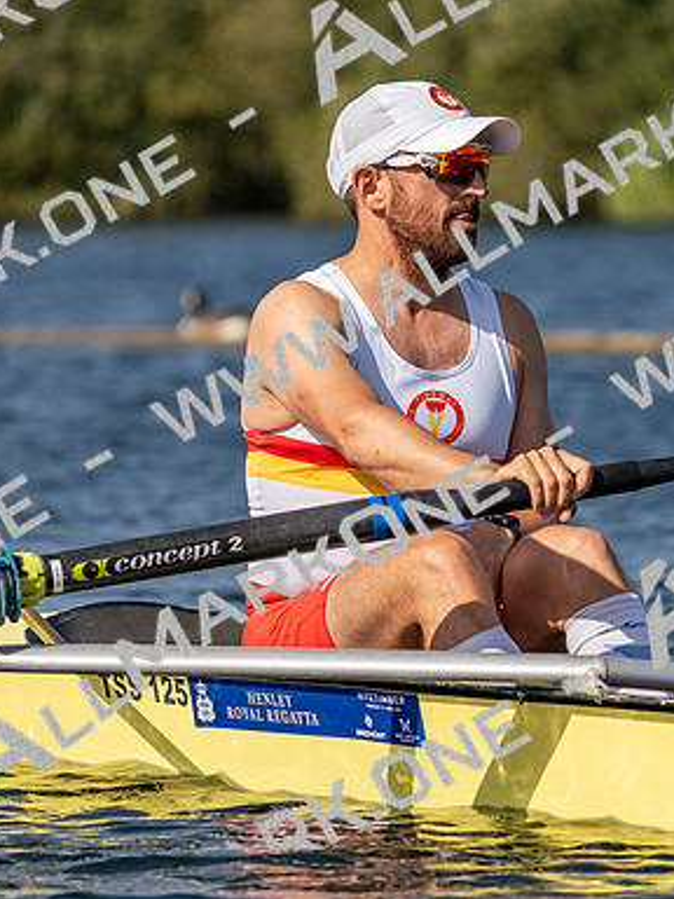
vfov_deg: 5.1
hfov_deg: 3.9
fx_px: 10021
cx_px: 440
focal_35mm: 386
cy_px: 448
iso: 125
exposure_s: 1/1600
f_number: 5.6
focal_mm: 266
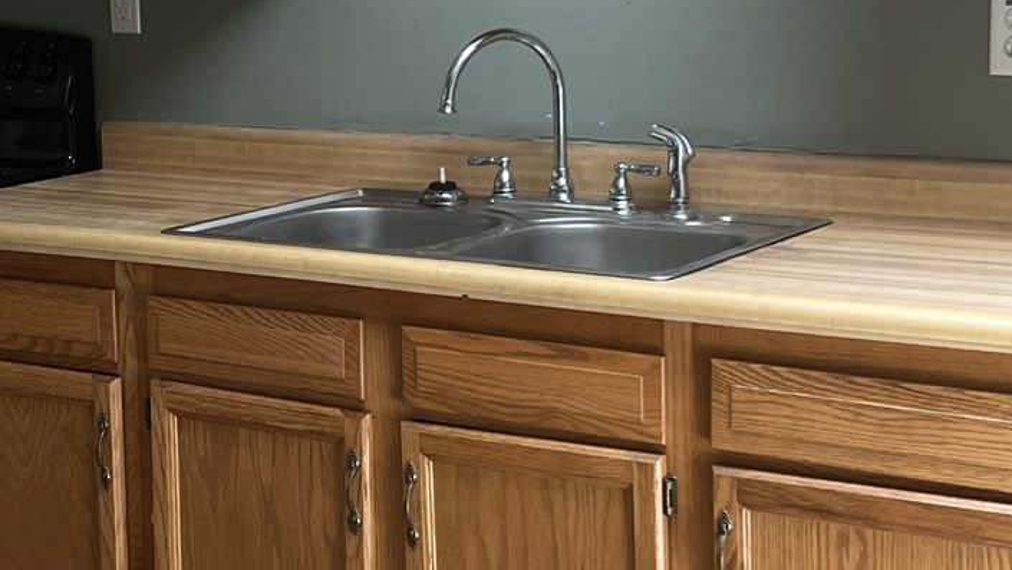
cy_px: 139
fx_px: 2174
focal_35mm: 81
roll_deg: +2.1
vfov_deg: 14.9
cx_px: 207
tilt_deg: -7.3
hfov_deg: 25.8
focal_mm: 5.7
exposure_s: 1/121
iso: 125
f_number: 1.5
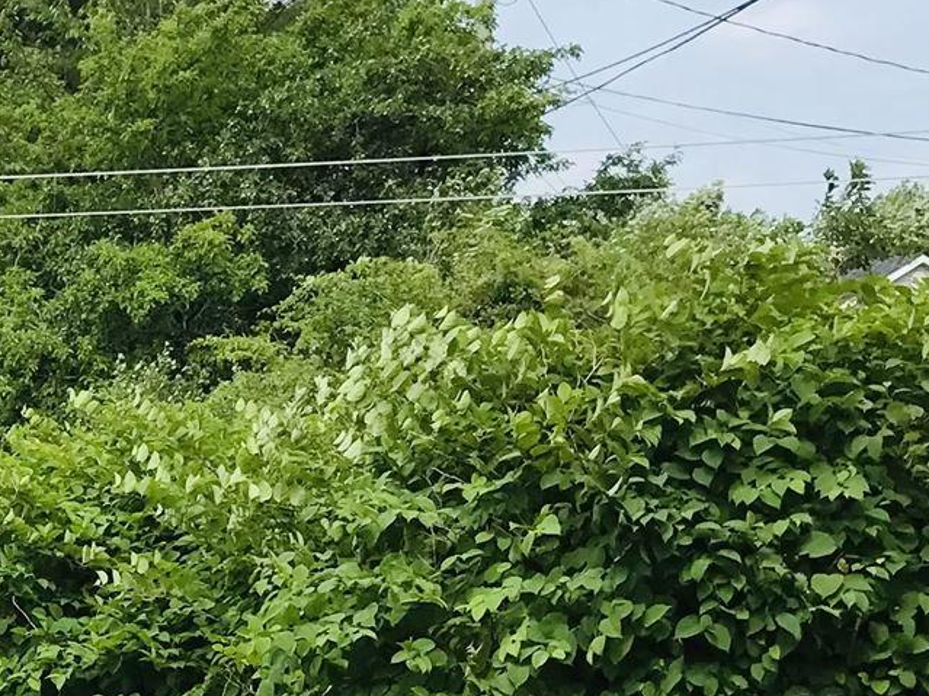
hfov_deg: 18.2
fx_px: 2710
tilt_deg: -9.9
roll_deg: +2.5
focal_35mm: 101
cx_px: -259
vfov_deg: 14.0
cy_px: 955
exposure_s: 1/2336
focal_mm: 3.99
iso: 20
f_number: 1.8
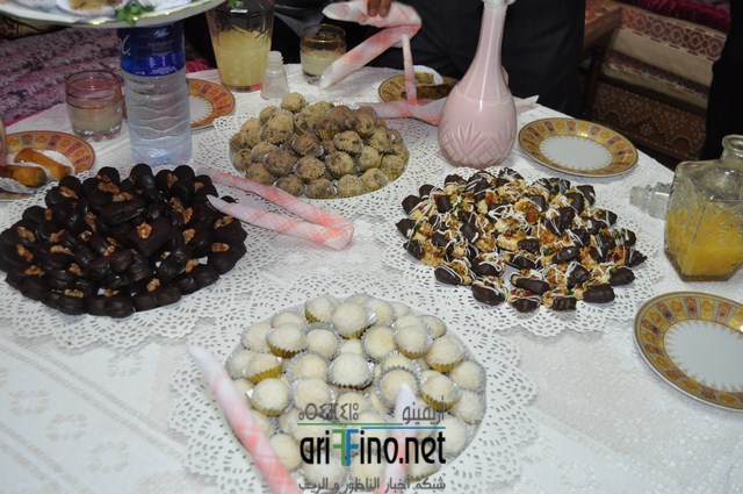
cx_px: 372
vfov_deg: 34.1
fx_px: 804
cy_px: 247
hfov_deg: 49.6
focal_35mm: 39
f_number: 4
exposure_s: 1/80
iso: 800
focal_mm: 26
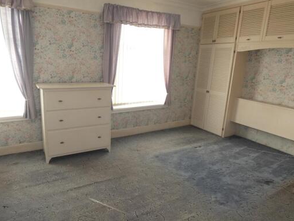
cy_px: 107
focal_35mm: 23
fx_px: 195
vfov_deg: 58.8
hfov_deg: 73.7
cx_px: 130
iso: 100
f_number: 2.8
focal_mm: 3.6
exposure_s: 1/60
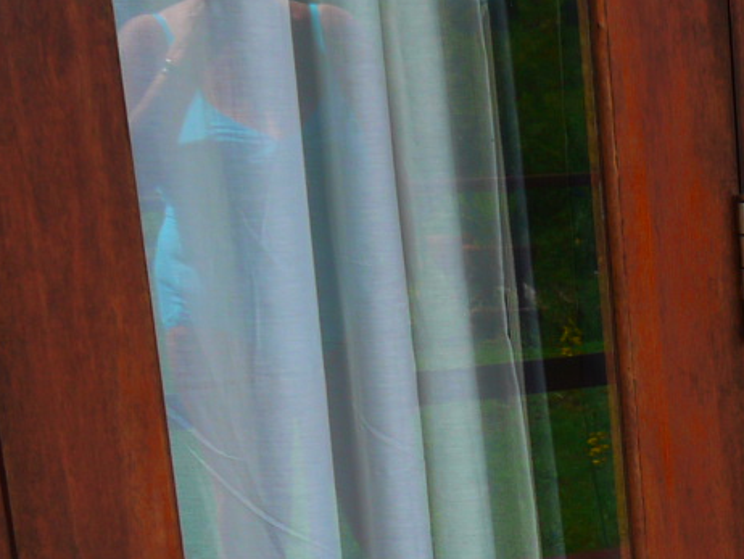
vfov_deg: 11.2
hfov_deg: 14.5
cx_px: 1222
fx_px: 2667
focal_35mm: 124
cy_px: 973
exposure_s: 1/250
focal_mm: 14
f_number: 5.6
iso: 100
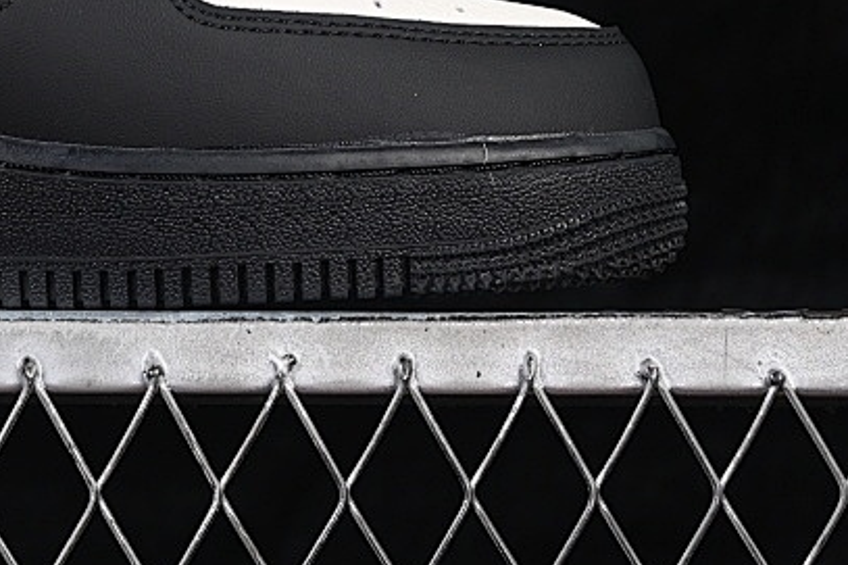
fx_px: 4685
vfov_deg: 6.8
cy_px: -158
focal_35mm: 199
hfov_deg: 10.2
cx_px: -117
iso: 160
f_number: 6.3
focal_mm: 50
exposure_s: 1/50
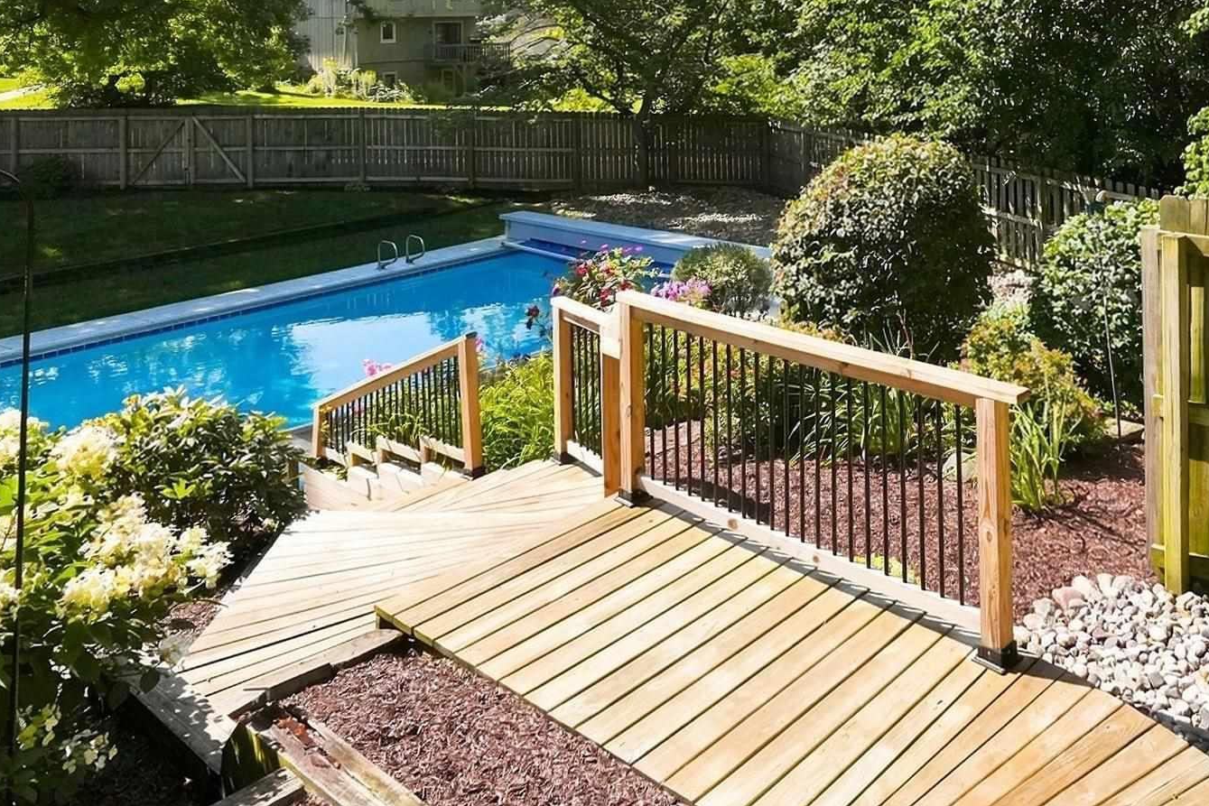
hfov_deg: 62.5
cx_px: 873
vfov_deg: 44.8
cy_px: 202
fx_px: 940
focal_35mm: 28
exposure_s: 1/4000
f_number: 5
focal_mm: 10
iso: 1250
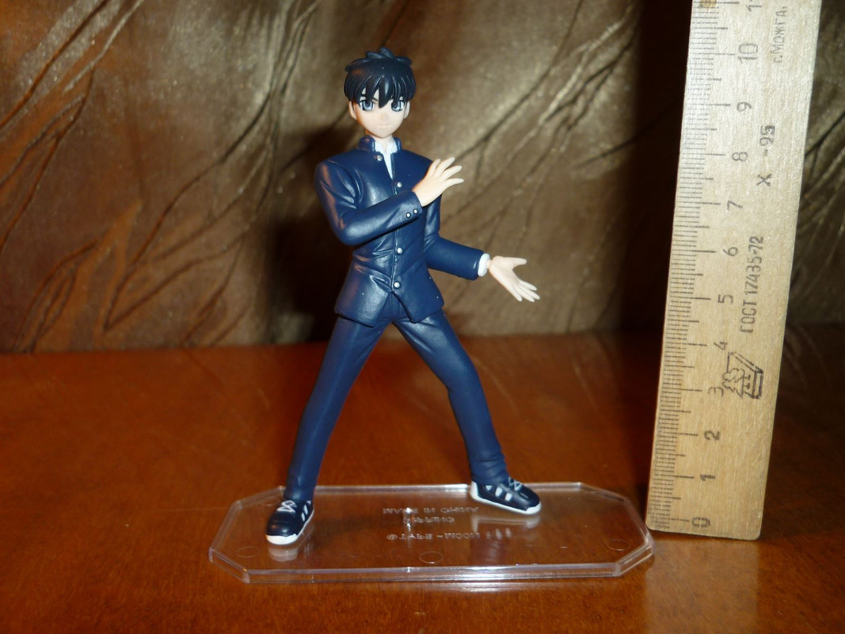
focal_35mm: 33
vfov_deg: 42.9
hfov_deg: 55.4
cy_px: 317
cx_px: 422
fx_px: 805
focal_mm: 5.5
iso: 100
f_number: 2.8
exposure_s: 1/30
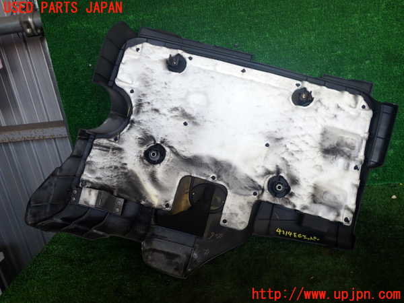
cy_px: 152
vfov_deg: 46.8
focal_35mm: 30
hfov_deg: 60.0
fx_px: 350
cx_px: 202
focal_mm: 5.4
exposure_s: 1/125
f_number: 2.3
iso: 100
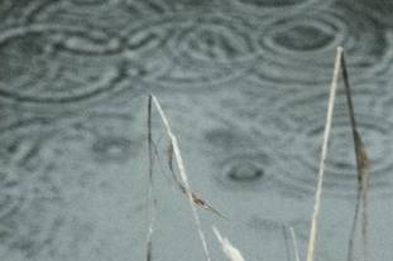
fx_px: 4266
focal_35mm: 391
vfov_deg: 3.5
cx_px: 435
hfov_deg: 5.3
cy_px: 529
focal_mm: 50.5
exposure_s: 1/150
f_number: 4
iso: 3200
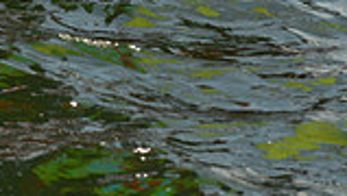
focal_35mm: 267
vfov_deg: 4.4
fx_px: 2460
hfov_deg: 8.0
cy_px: -425
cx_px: -47
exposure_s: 1/1600
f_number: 7.1
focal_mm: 70
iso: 280
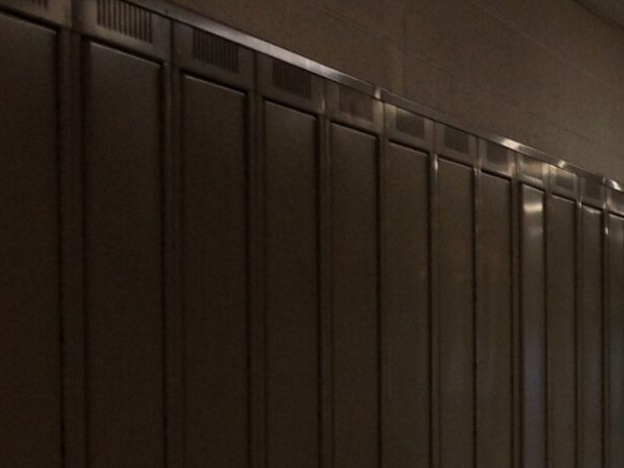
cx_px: 1306
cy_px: 456
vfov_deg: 10.0
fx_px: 2649
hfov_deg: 11.8
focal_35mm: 147
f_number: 2.4
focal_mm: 4.28
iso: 64
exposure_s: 1/40
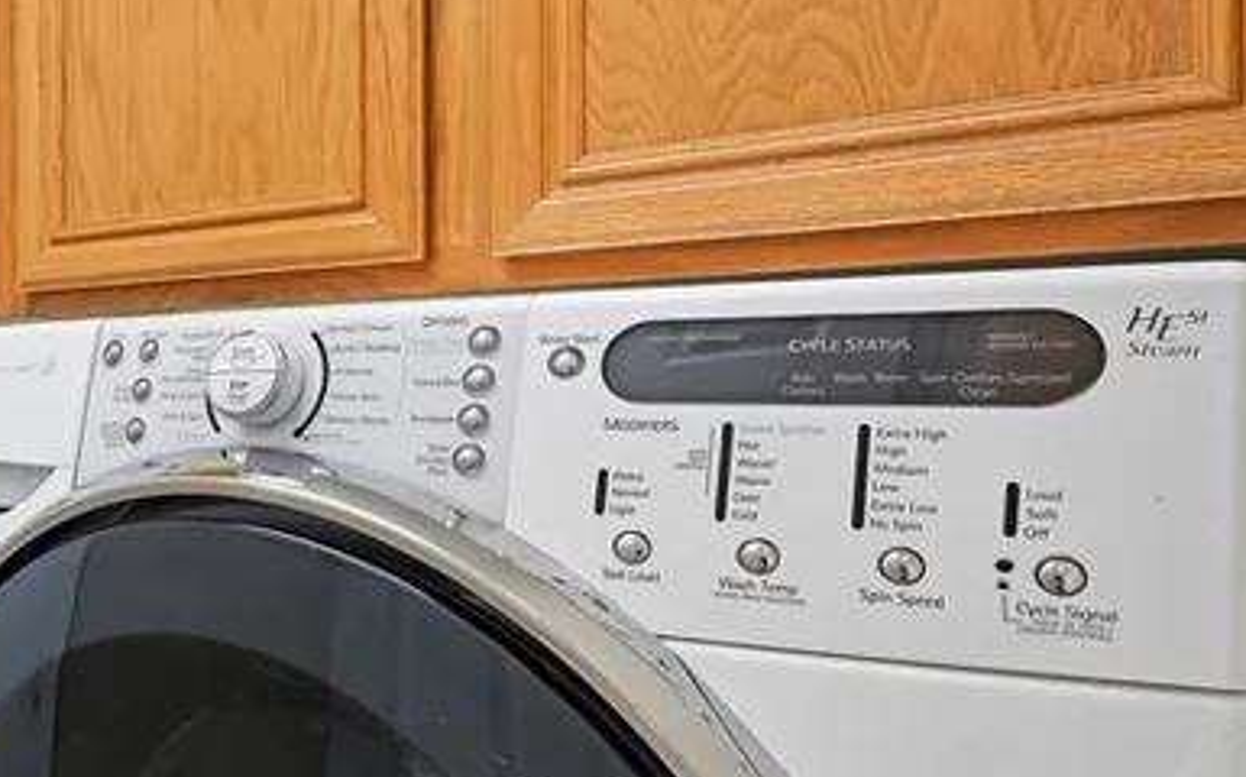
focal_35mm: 38
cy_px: 406
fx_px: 1289
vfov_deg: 33.5
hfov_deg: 40.7
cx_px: -146
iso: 500
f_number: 9
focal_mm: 14
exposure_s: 1/100
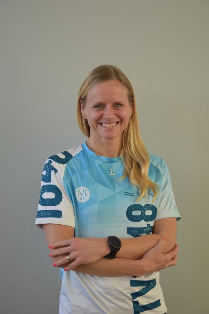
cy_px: 157
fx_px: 679
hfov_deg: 17.5
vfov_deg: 26.0
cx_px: 104
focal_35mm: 78
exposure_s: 1/100
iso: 400
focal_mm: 52
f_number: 5
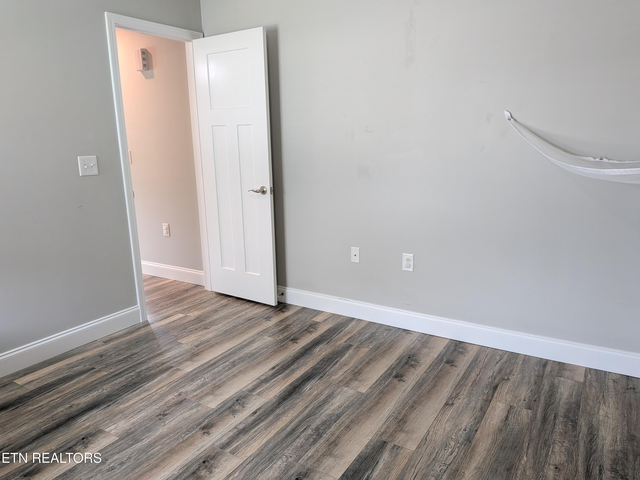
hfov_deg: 71.6
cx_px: 320
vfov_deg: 56.8
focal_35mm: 24
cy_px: 240
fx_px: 444
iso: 92
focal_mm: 4.53
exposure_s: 1/30
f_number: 1.7
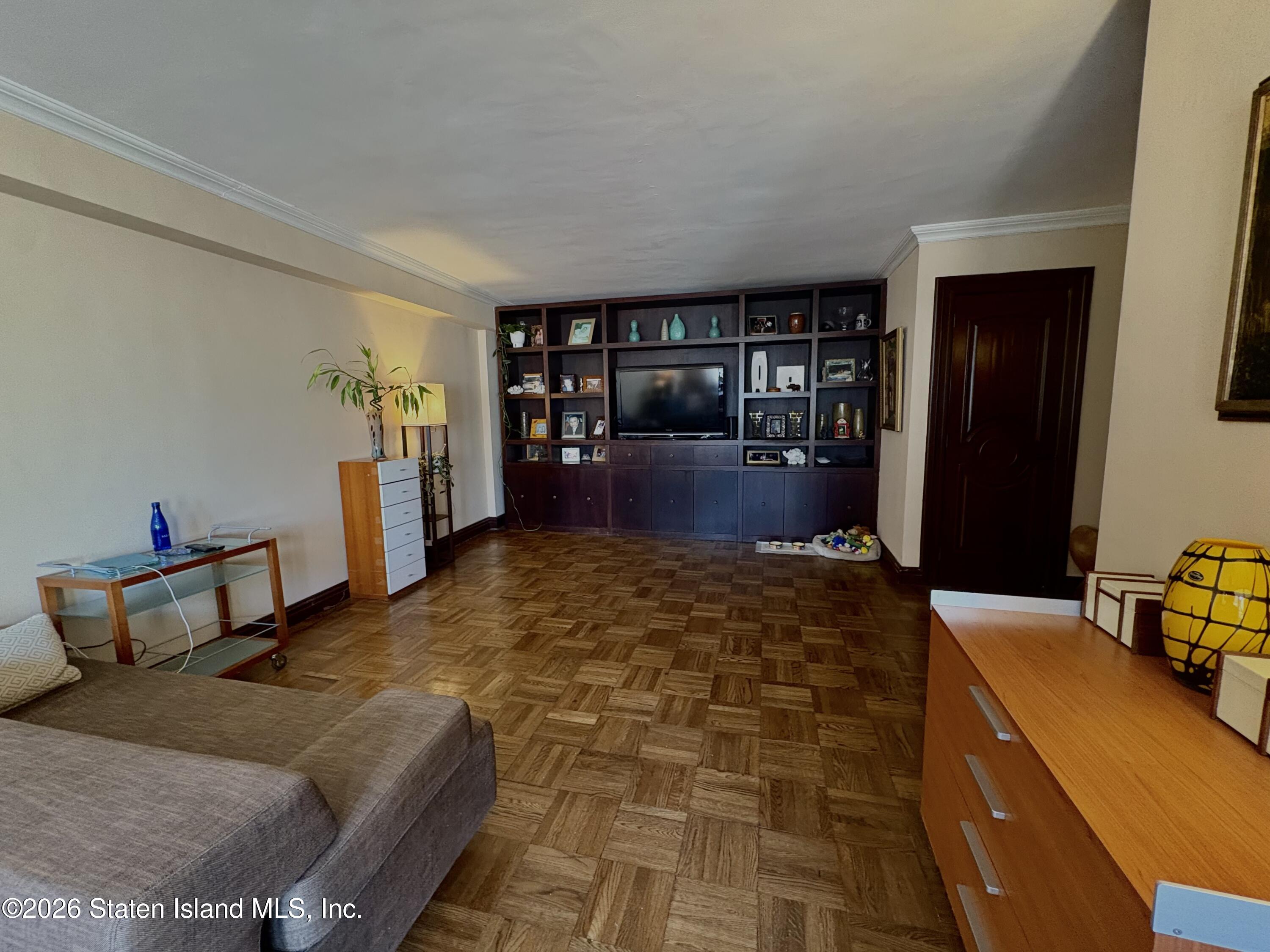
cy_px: 476
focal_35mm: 14
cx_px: 635
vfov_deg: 85.7
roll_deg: +1.9
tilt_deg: -8.0
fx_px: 514
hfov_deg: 102.1
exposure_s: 1/40
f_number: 2.2
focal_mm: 2.22
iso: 640
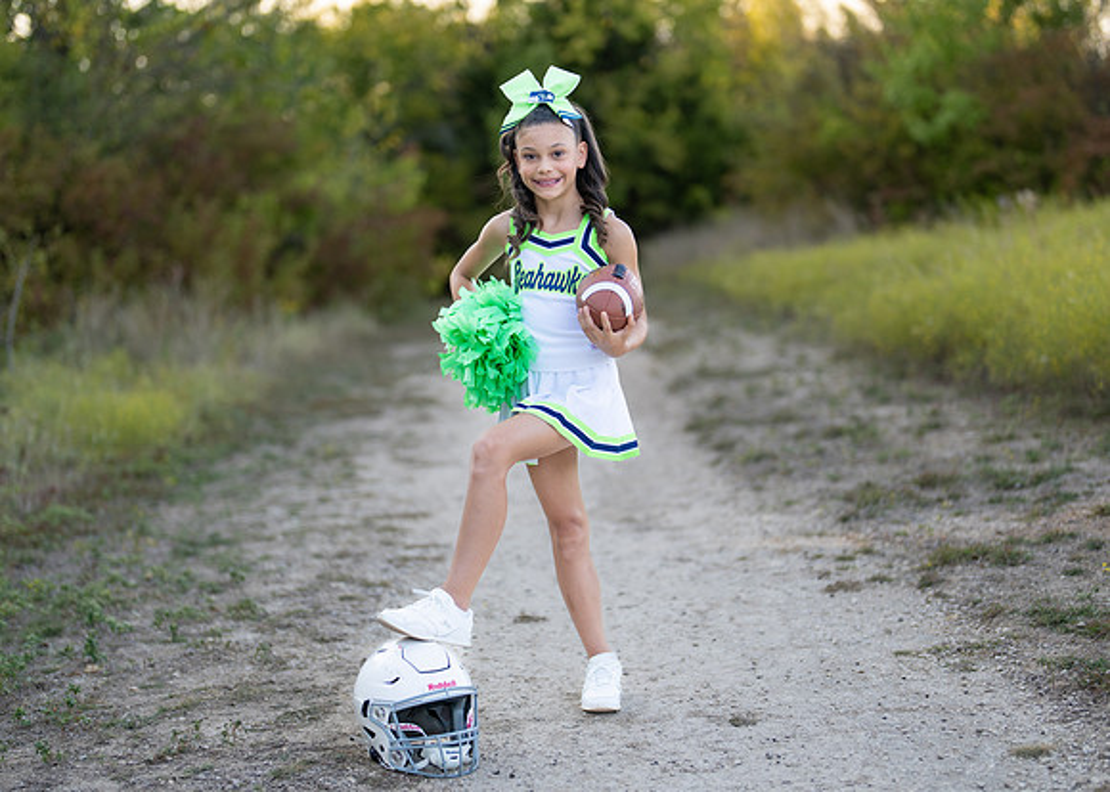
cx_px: 551
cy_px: 383
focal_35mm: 60
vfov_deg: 23.6
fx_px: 1896
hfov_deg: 32.6
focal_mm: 50
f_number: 1.2
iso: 100
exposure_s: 1/1250
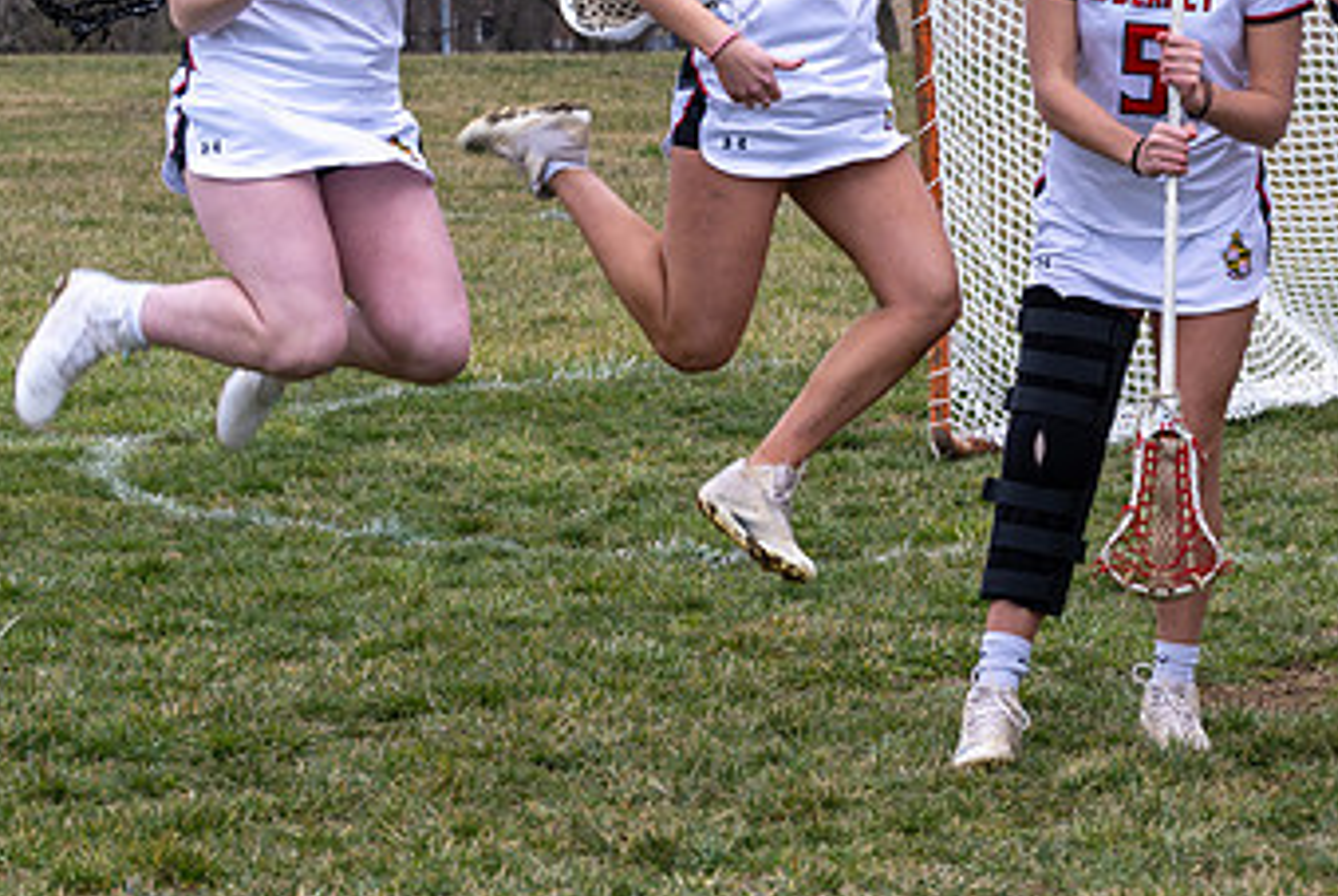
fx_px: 6624
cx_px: 1343
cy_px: 559
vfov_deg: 7.7
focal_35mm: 178
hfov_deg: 11.4
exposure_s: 1/250
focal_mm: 70
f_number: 5.6
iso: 80
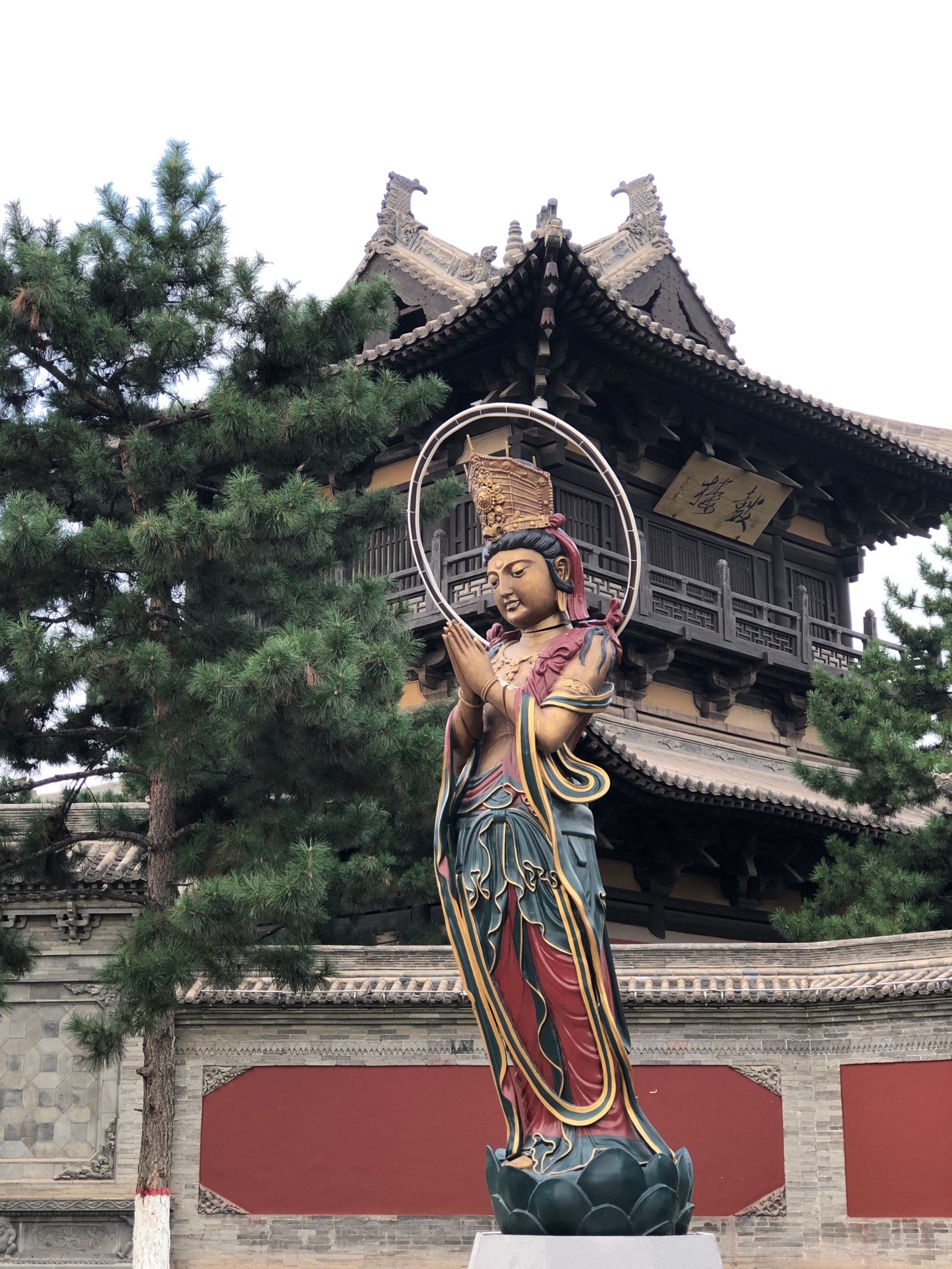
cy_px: 634
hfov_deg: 25.7
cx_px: 476
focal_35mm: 57
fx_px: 2090
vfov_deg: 33.8
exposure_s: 1/120
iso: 25
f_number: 2.8
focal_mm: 6.6
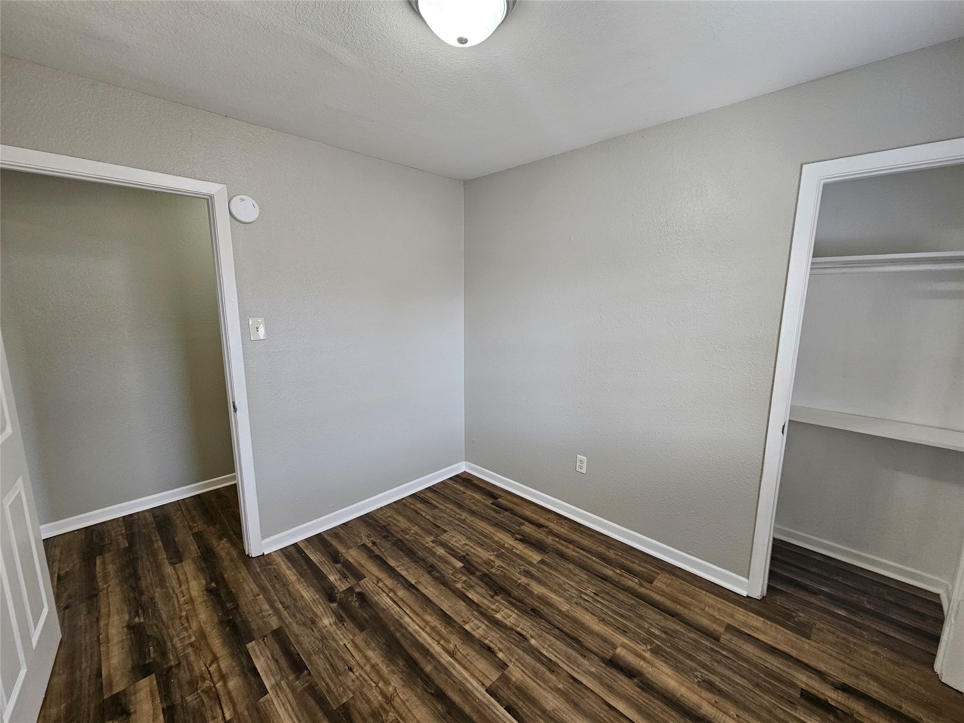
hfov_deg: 106.2
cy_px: 362
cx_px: 482
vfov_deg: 89.9
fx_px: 362
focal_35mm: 13
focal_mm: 2.2
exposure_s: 1/60
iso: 160
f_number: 2.2
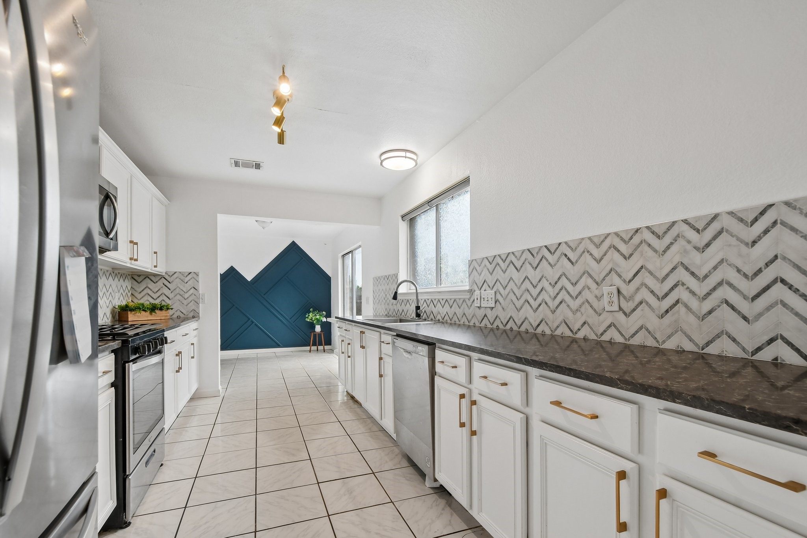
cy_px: 269
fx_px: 336
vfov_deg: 77.3
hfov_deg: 100.4
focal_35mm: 15
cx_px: 404
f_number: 8
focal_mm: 10
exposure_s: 1/60
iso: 400
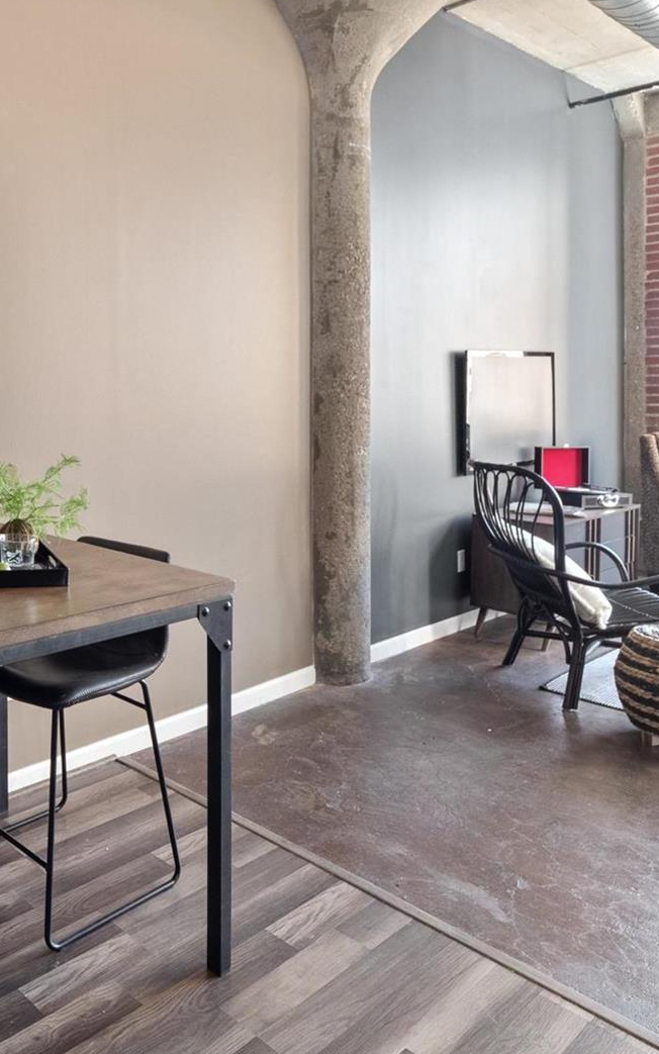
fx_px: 718
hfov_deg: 40.7
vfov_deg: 72.5
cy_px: 524
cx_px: -48
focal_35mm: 25
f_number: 8
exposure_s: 1/2
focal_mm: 8
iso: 400
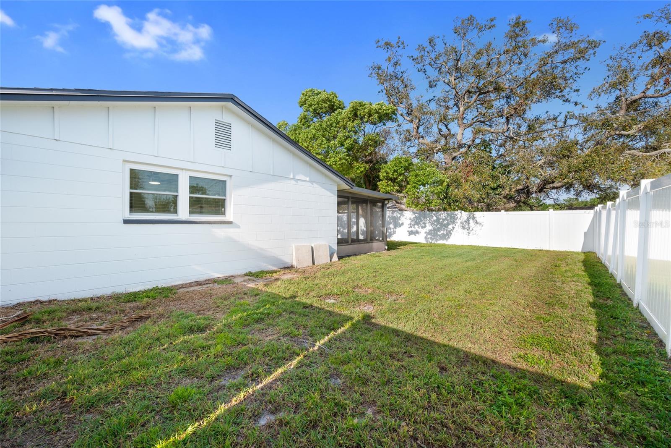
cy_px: 224
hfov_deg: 104.2
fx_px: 261
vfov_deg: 81.2
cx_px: 336
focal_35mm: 14
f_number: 9
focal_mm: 14
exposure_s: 1/50
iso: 250
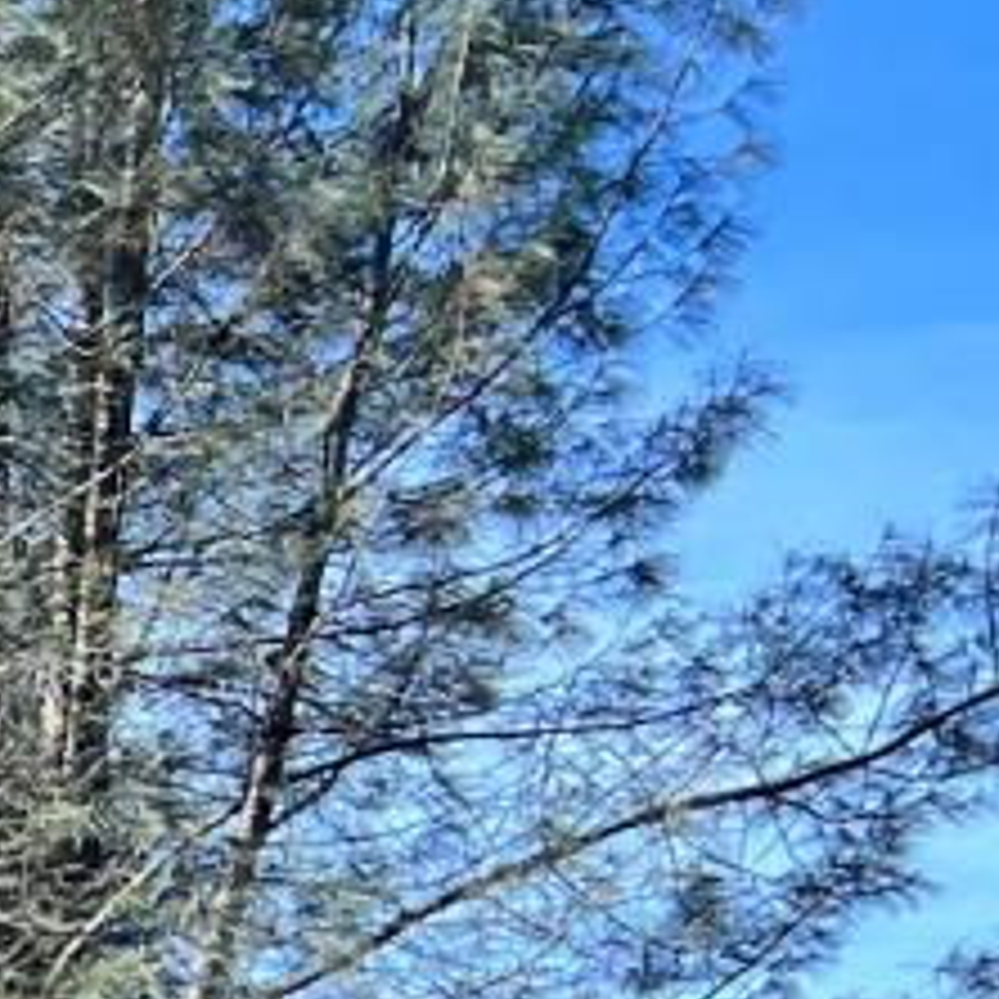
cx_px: -2030
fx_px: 5061
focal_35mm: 155
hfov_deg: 9.0
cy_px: 2063
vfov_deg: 10.3
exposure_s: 1/1196
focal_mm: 5.7
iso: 50
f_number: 1.5
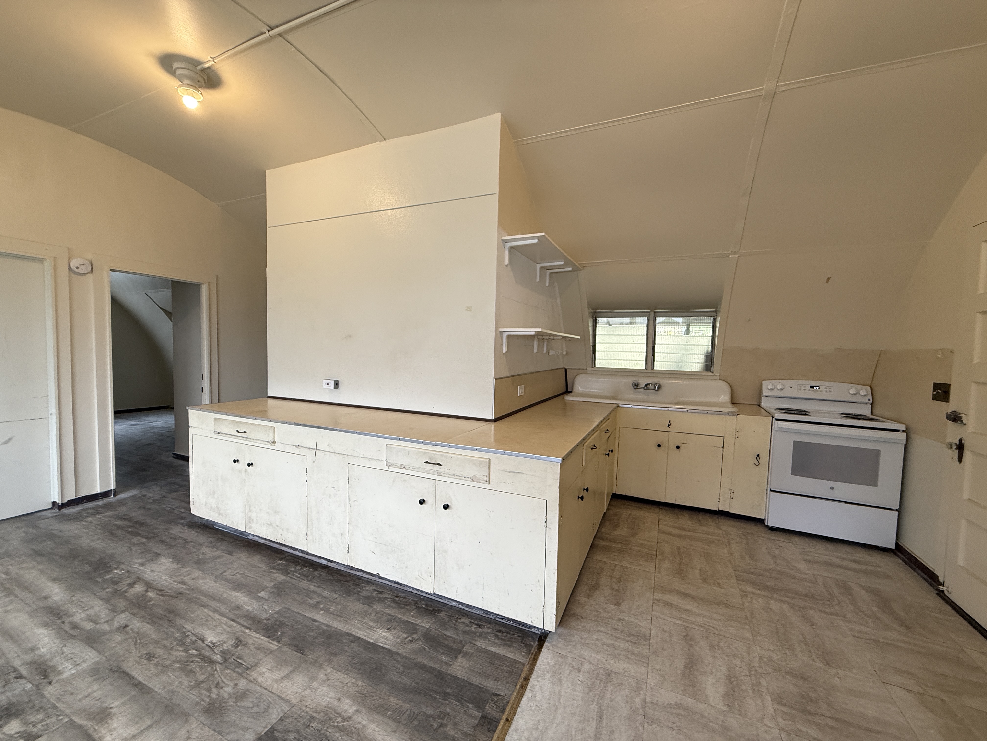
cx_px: 494
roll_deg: -1.8
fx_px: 399
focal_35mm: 14
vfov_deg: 85.7
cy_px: 370
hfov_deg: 102.1
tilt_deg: -3.9
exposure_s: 1/120
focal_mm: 2.22
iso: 160
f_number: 2.2
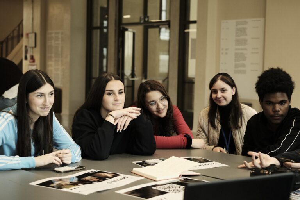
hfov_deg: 39.6
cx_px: 150
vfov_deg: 27.0
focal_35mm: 50
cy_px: 100
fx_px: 417
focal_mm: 33
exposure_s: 1/170
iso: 640
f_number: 2.5
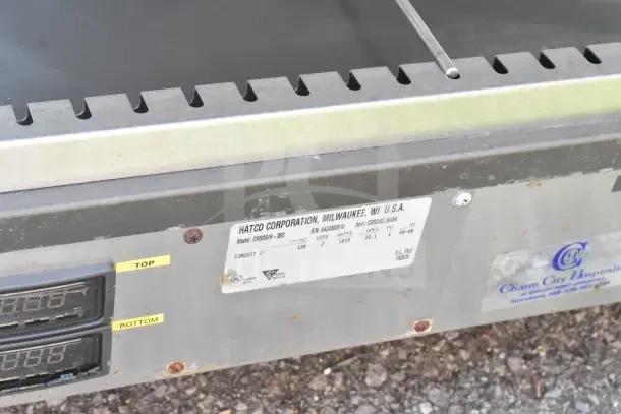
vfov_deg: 16.6
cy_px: 207
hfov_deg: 24.6
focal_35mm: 82
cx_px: 310
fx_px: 1423
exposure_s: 1/500
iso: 6400
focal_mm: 55
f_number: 11
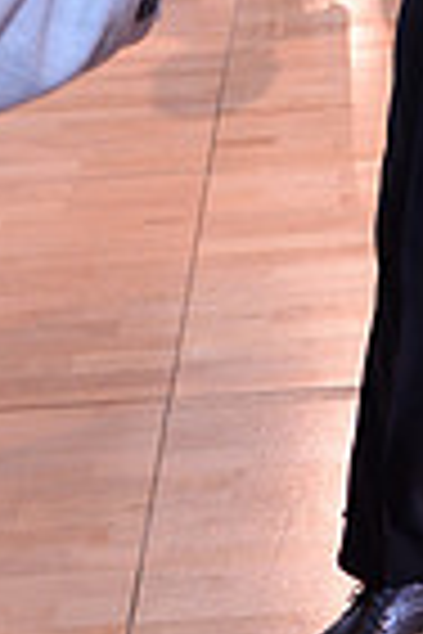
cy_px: -283
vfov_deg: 15.5
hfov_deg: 11.0
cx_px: 470
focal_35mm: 123
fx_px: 2168
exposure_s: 1/250
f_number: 4.5
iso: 1250
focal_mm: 30
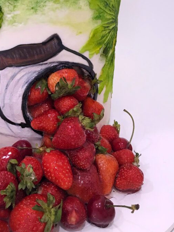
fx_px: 355
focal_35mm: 53
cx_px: 42
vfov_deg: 35.9
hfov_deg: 27.1
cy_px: 82
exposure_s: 1/33
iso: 40
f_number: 1.8
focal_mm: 3.99
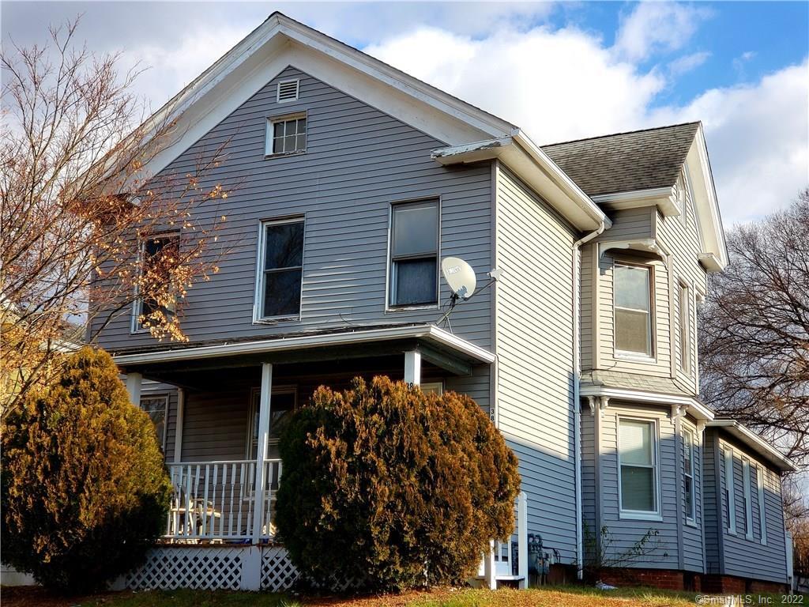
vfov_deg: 28.0
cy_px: 304
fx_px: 1215
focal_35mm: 52
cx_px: 404
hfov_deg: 36.8
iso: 32
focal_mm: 6
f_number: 2.4
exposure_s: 1/519
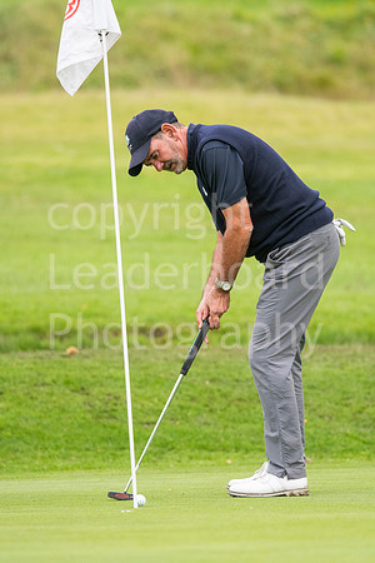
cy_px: 282
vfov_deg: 4.6
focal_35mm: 450
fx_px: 7031
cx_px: 188
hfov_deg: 3.1
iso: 2000
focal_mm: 300
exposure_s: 1/800
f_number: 4.5
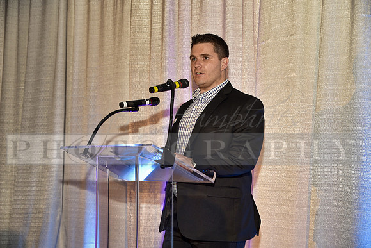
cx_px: 186
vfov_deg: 20.9
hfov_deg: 31.0
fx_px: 670
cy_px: 124
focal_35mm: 65
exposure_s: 1/60
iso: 200
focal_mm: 65
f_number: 5
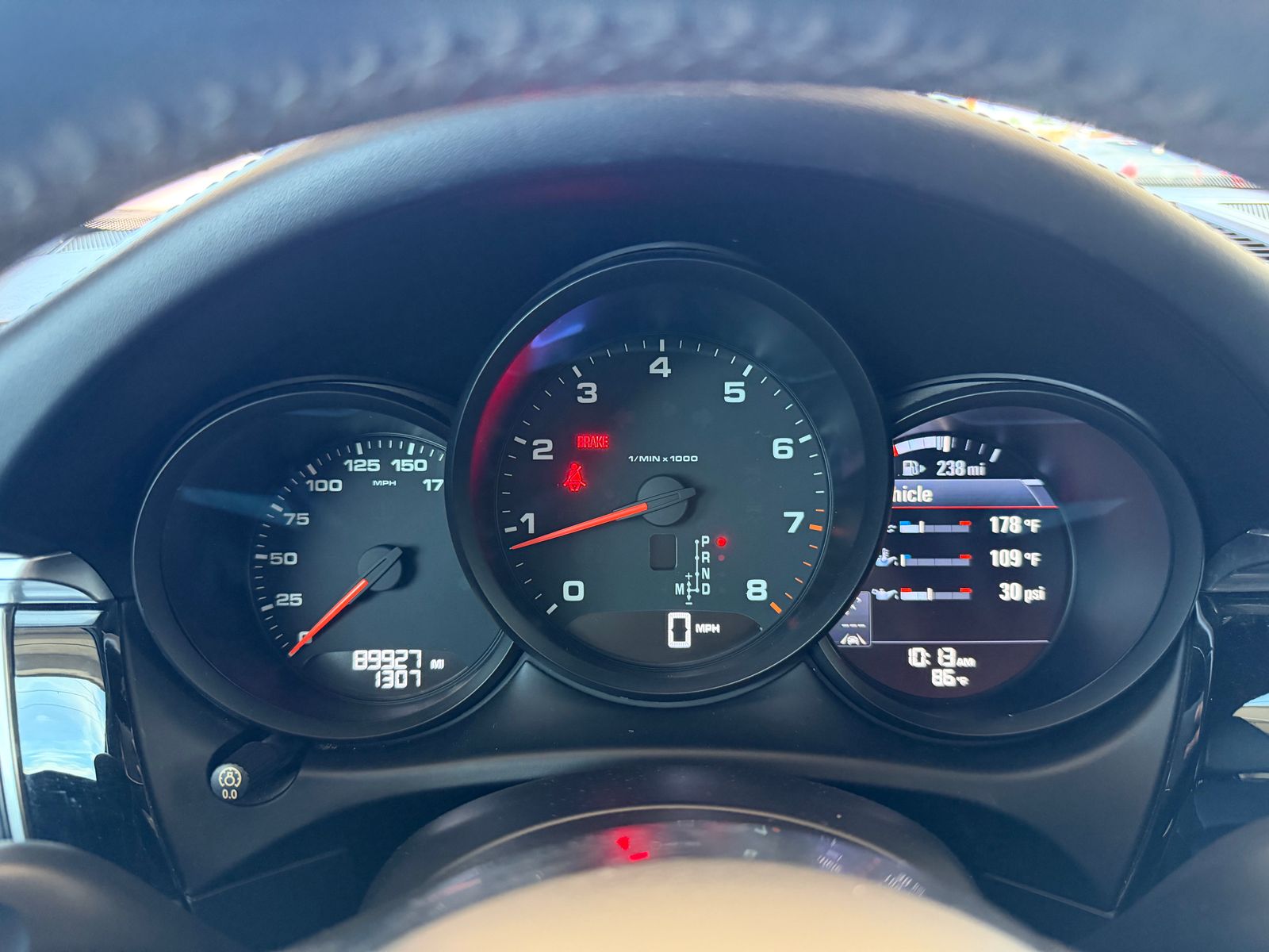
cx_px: 634
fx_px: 880
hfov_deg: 71.6
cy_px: 476
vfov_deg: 56.8
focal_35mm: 24
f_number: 1.78
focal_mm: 6.76
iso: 800
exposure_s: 1/60
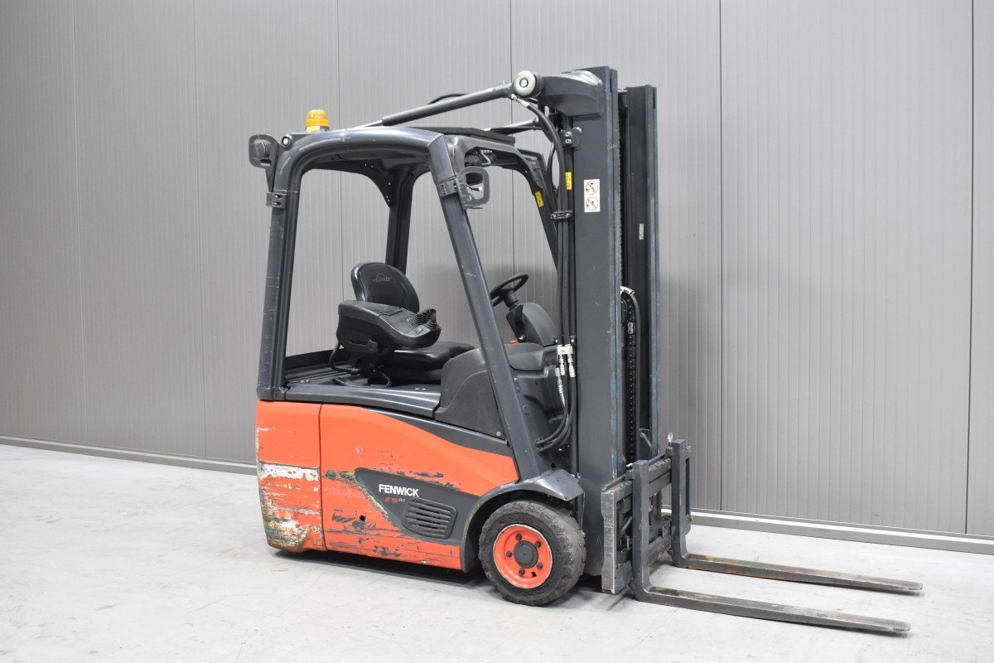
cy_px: 332
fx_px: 994
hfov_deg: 53.1
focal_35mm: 36
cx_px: 497
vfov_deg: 36.9
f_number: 5
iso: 1600
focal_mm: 24
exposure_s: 1/25
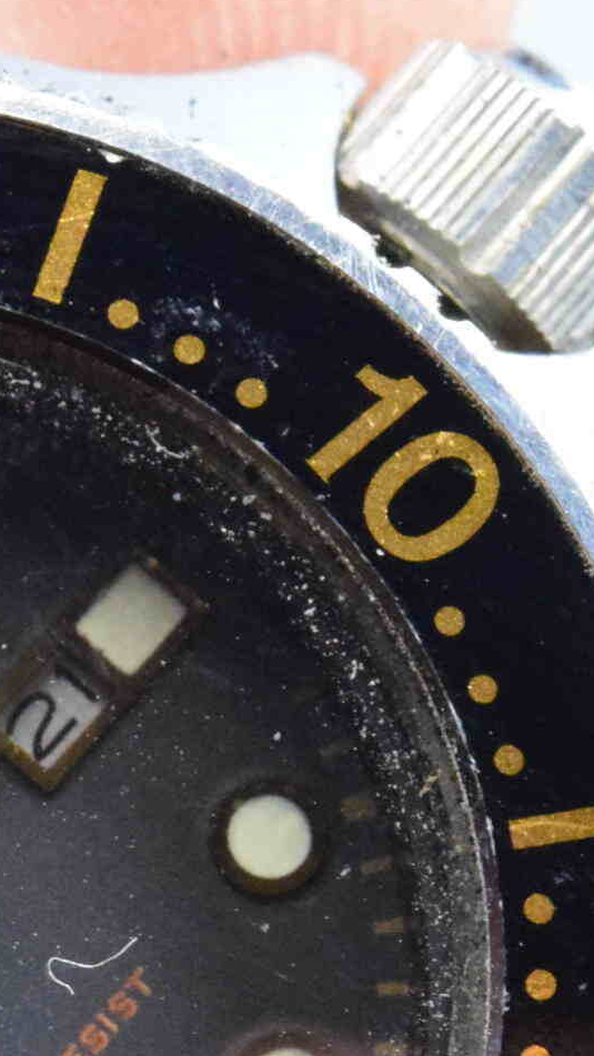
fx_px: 8316
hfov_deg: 4.1
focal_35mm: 297
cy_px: 1005
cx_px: -450
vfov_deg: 7.2
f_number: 16
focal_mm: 60
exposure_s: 1/125
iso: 6400
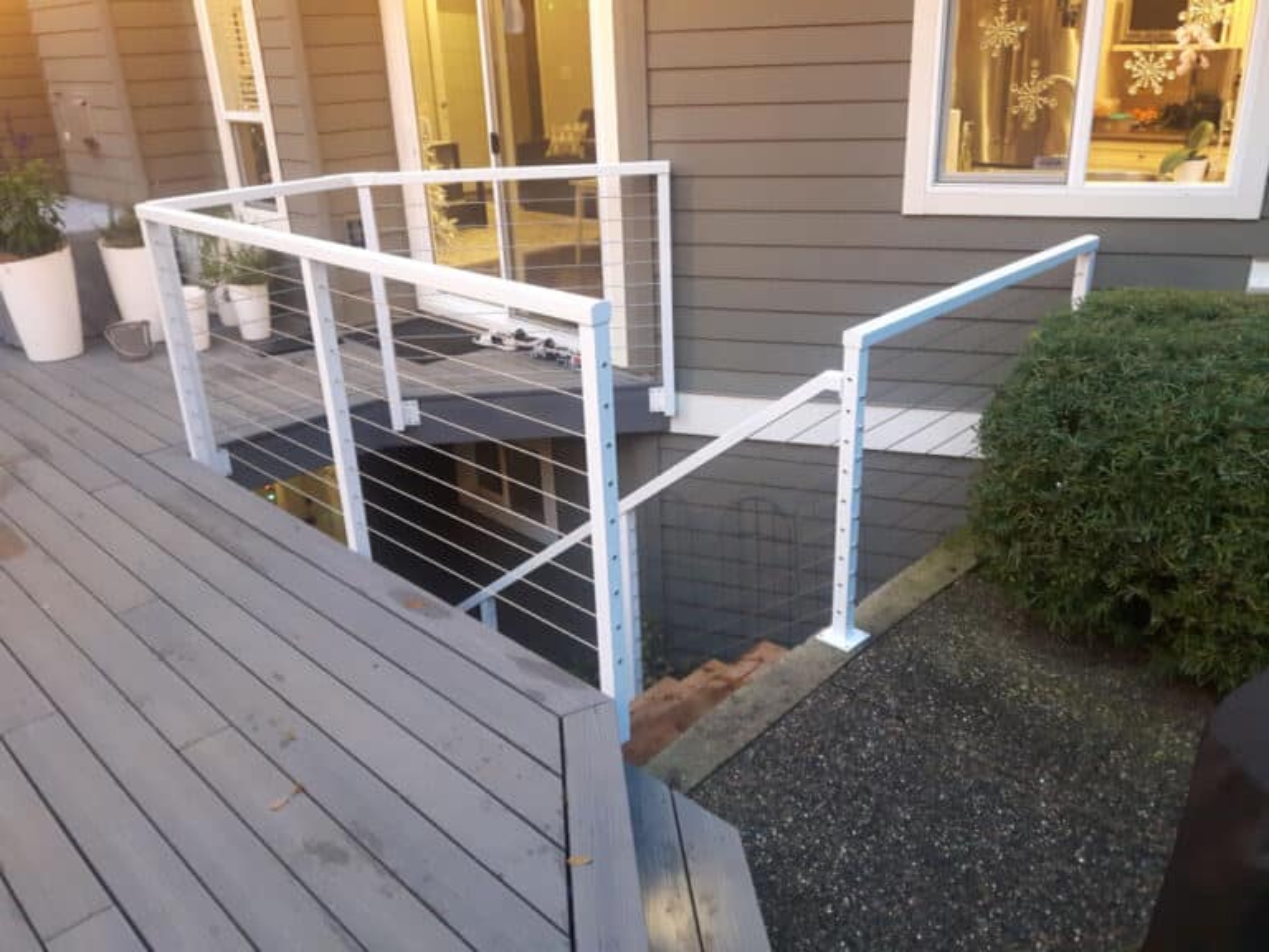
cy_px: 476
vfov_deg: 45.4
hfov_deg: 58.4
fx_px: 1136
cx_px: 634
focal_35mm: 31
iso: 320
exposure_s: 1/17
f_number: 1.9
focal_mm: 3.7
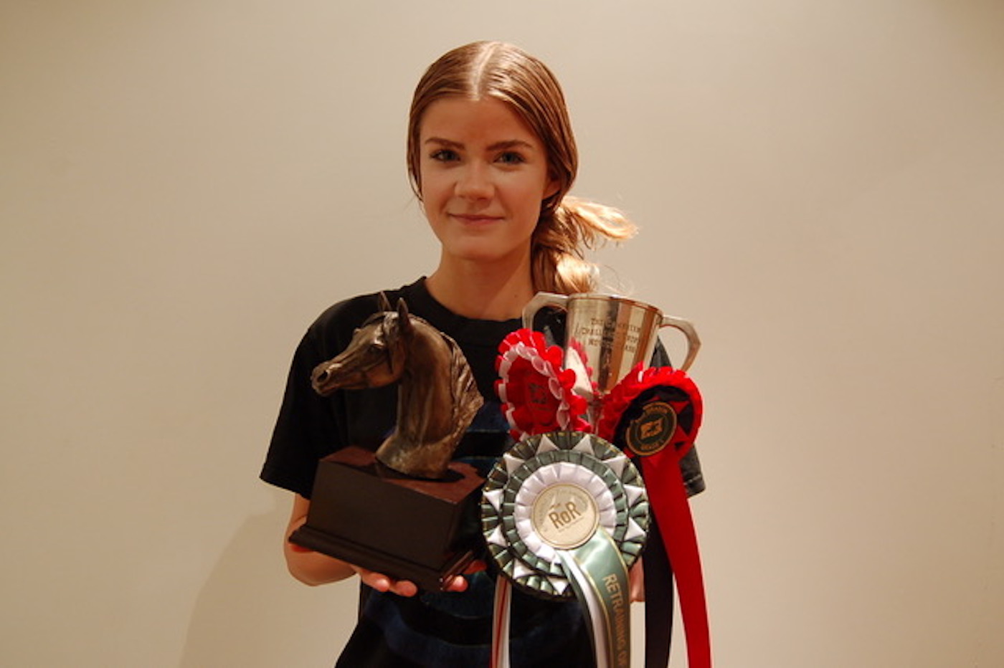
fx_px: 1003
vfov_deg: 36.8
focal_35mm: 36
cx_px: 502
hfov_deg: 53.2
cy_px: 334
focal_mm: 24
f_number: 4
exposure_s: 1/25
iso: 800
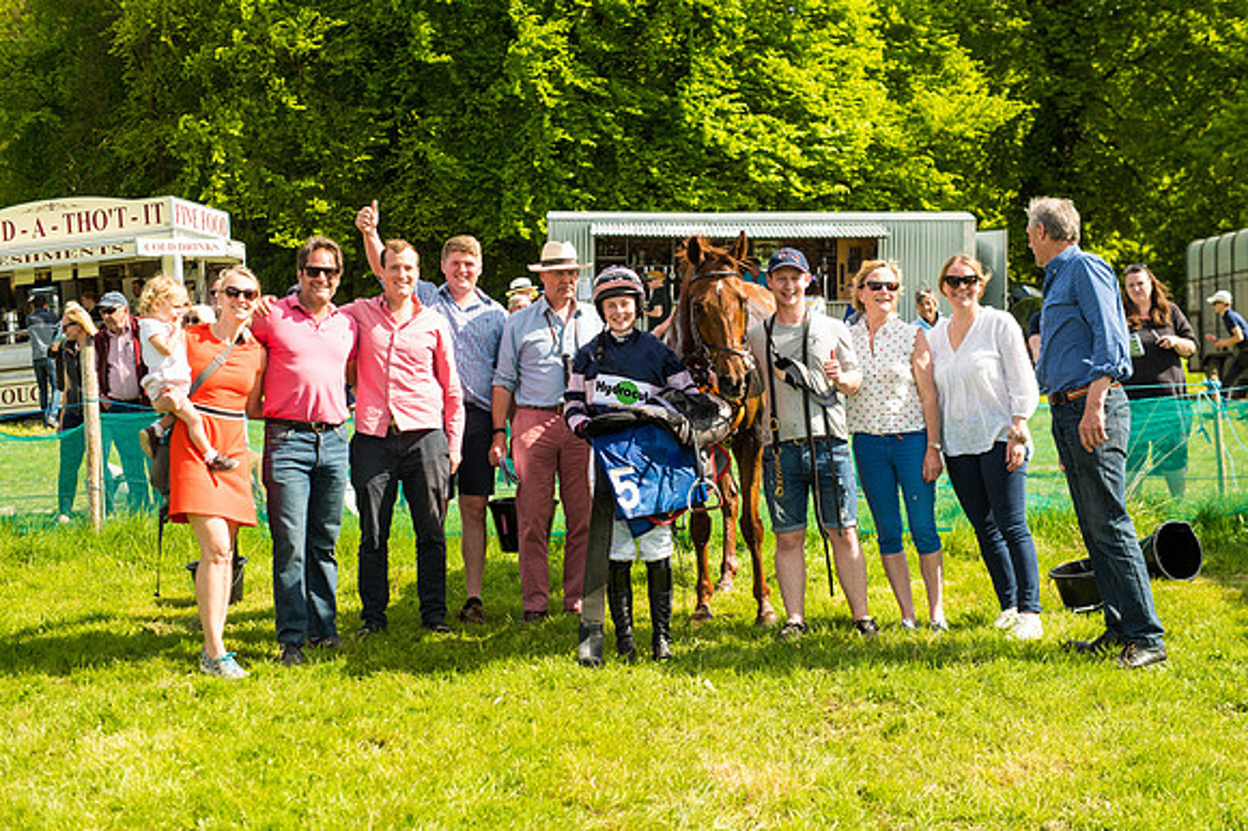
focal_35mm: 50
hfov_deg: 39.6
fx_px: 1732
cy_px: 416
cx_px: 624
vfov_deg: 27.0
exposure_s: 1/800
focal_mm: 50
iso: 200
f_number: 5
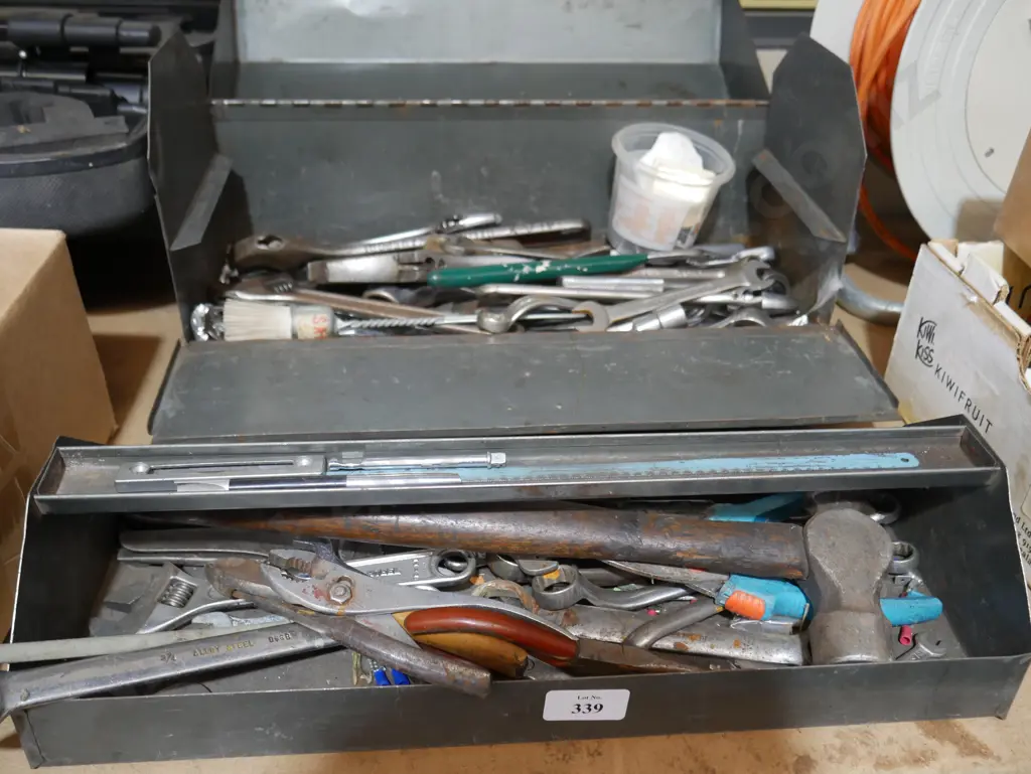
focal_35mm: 32
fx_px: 954
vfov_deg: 44.2
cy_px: 387
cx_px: 516
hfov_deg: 56.8
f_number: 3.6
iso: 640
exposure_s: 1/60
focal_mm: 16
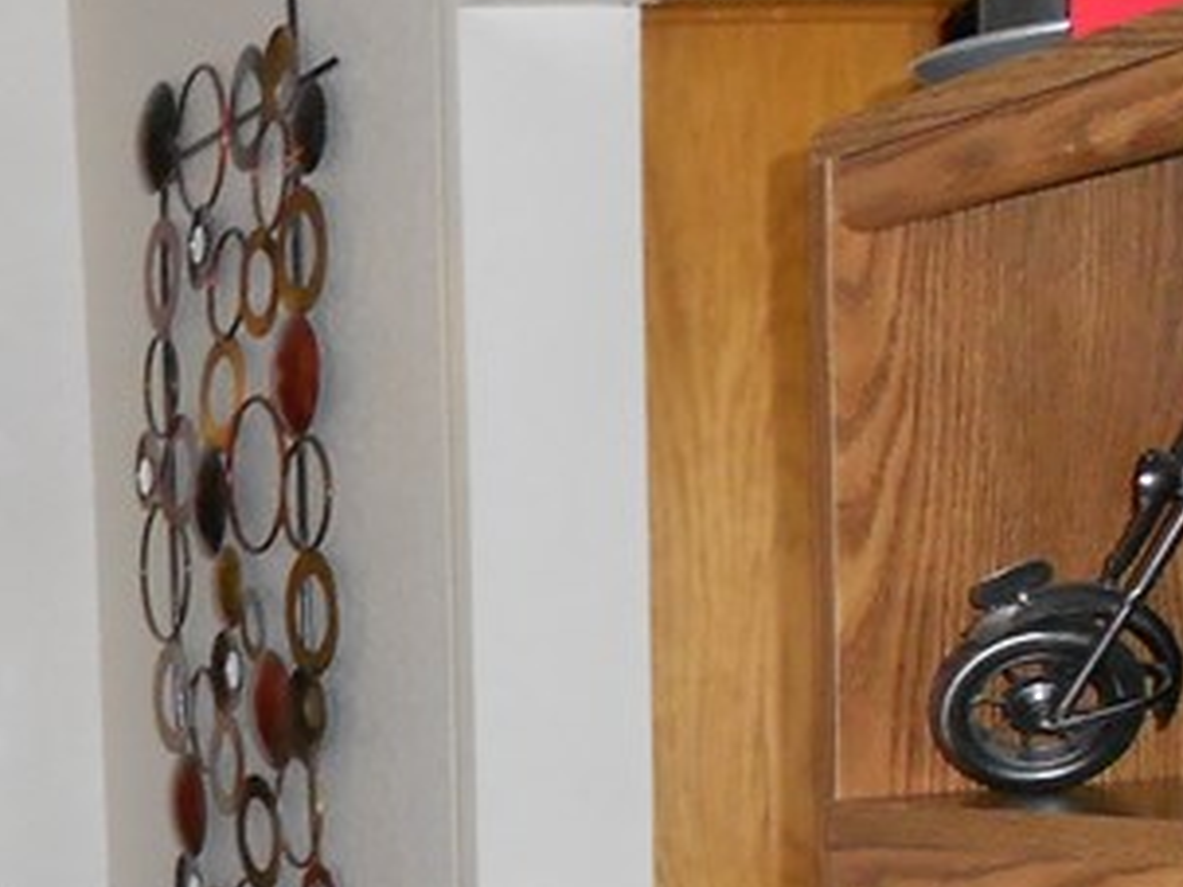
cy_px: 914
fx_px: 3006
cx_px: -410
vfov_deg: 16.4
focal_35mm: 88
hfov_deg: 20.2
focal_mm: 4.6
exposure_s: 1/25
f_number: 3.2
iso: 250
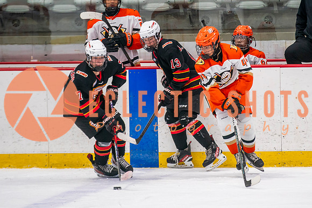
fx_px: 2981
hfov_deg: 6.0
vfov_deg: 4.0
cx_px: 209
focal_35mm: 344
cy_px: 104
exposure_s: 1/640
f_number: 2.8
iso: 1600
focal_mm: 200
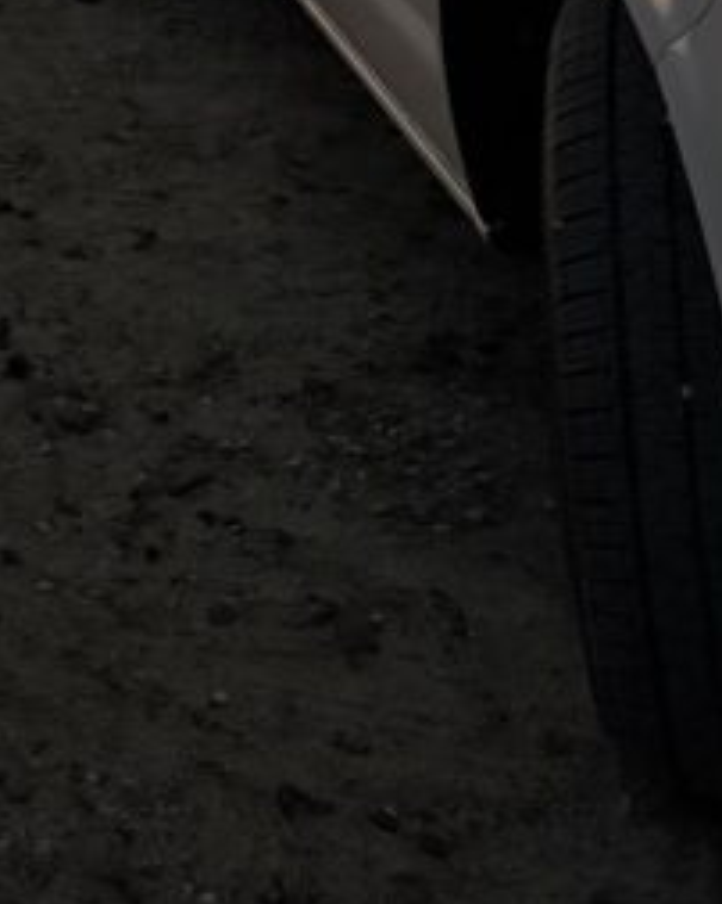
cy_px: -736
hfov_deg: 15.3
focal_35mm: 95
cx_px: -261
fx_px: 2541
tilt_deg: +2.1
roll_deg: -2.8
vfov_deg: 16.7
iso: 800
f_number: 1.78
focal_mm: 6.76
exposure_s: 1/45
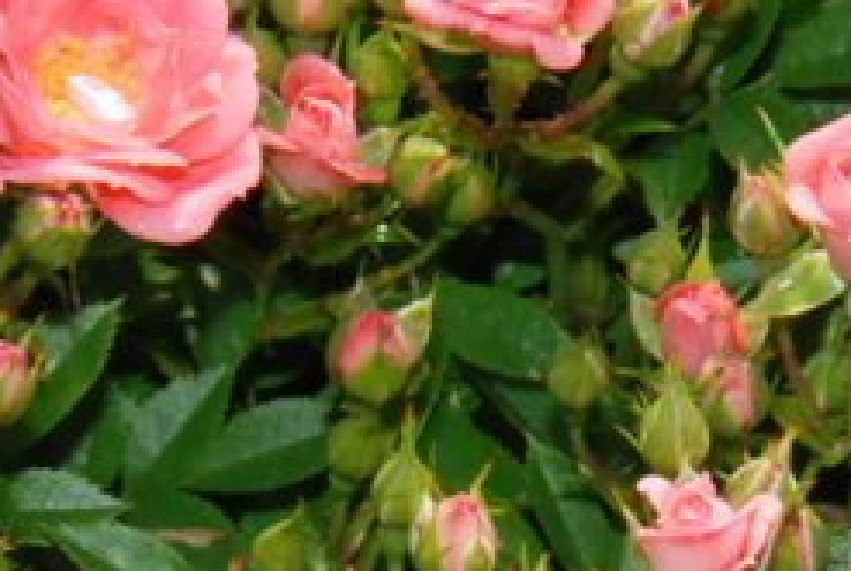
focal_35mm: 547
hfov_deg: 3.8
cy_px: 561
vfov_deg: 2.5
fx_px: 12954
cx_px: 443
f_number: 20
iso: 800
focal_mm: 112
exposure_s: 1/200
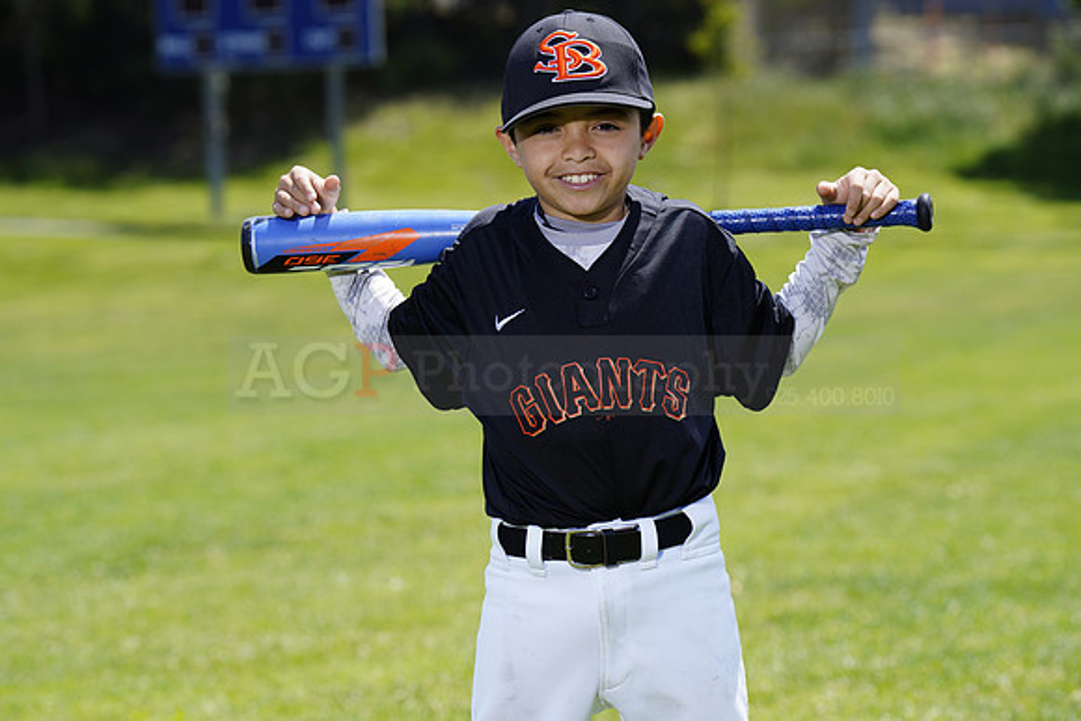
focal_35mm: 151
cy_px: 360
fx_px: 4535
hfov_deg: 13.6
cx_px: 540
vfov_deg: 9.1
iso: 100
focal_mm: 151
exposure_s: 1/250
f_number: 6.3
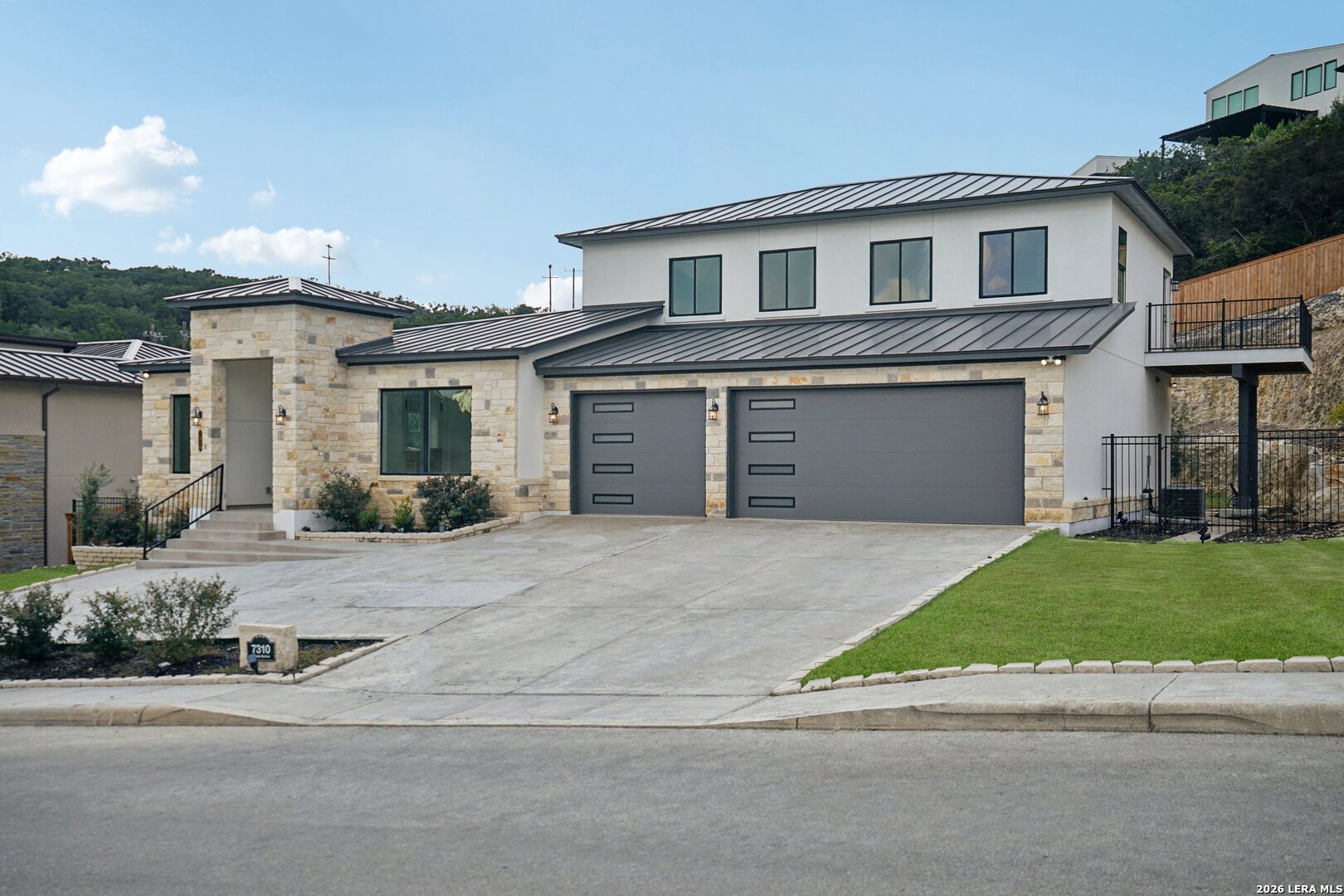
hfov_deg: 54.4
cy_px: 448
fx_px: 1307
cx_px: 672
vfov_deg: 37.9
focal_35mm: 35
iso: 200
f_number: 2.8
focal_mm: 35
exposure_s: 1/2000
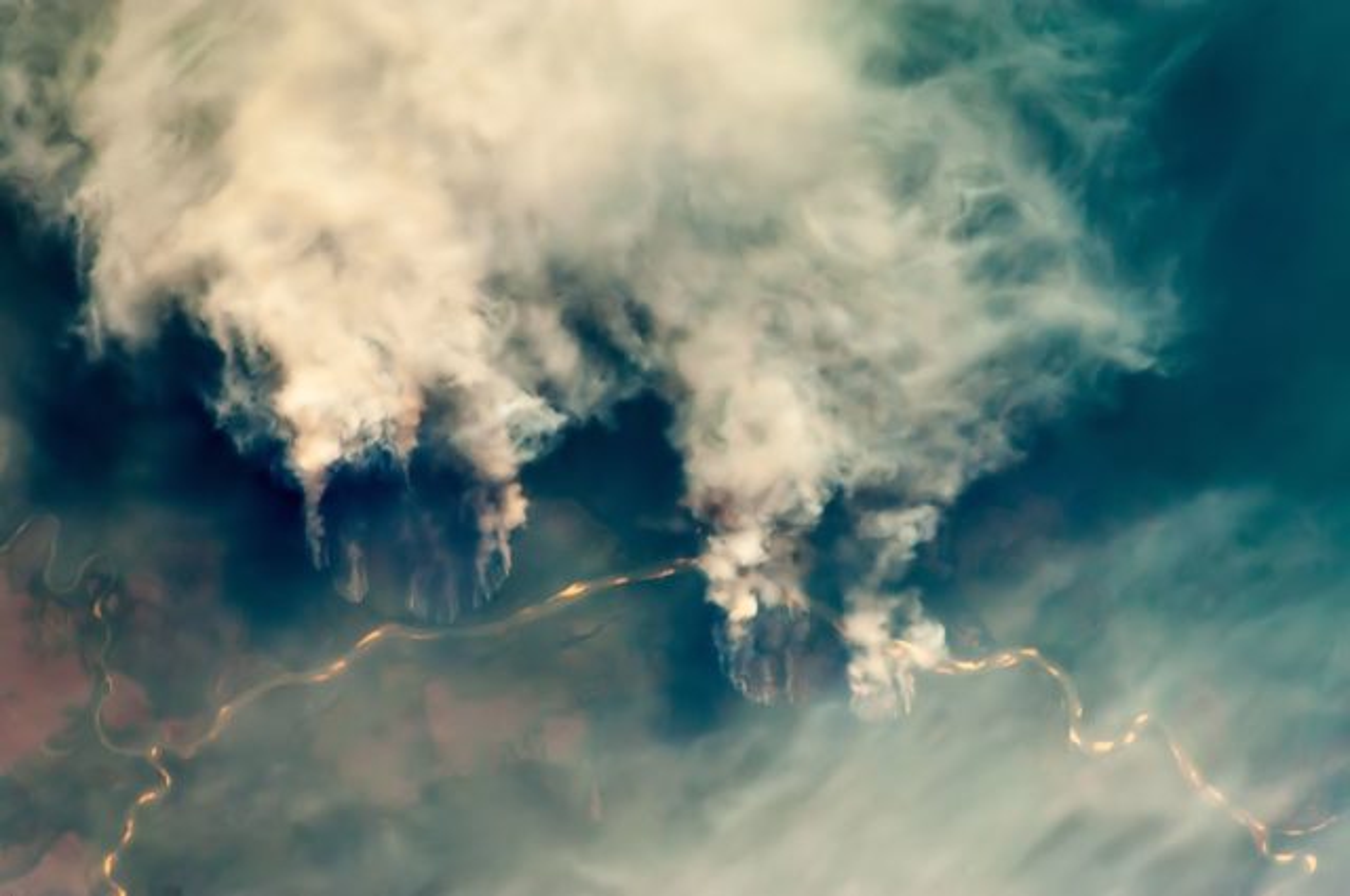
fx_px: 11236
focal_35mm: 300
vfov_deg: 4.6
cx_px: 675
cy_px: 448
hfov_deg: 6.9
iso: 200
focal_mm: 200
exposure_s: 1/640
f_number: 6.3
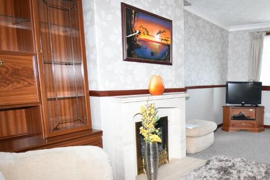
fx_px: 210
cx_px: 217
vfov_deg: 46.1
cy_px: 110
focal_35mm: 28
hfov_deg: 60.1
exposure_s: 1/125
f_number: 4.5
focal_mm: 10
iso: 800
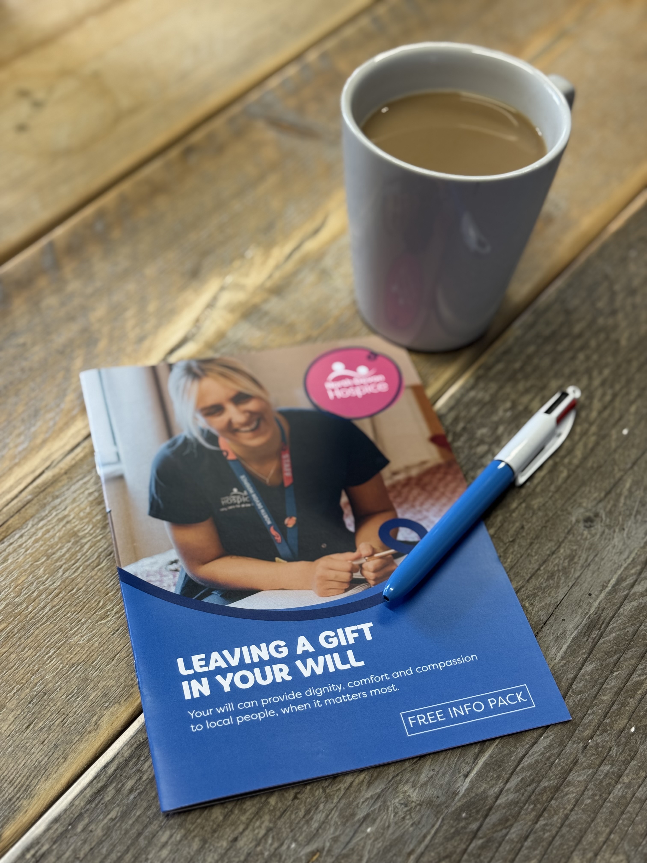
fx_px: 1196
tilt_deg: -48.6
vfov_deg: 39.7
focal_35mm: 48
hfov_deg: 30.3
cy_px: 432
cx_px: 324
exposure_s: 1/100
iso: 64
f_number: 1.78
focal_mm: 6.76
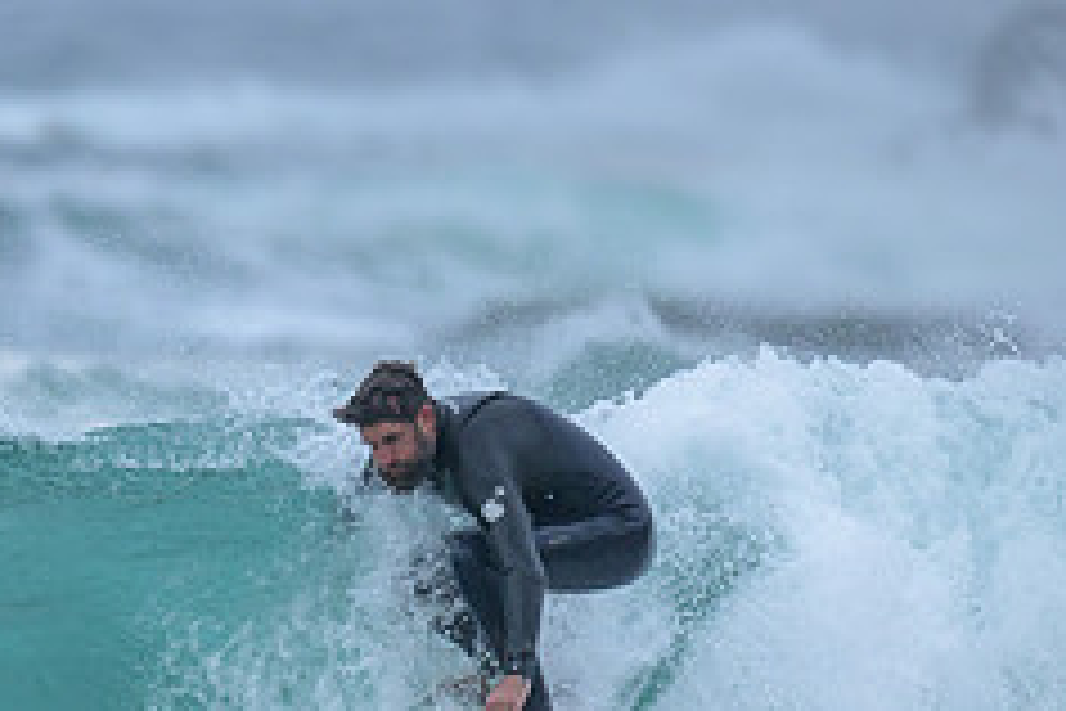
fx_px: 59751
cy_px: 726
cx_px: -181
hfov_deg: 1.0
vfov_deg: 0.7
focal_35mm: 2018
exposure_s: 1/2000
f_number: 6.3
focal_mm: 800
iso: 450
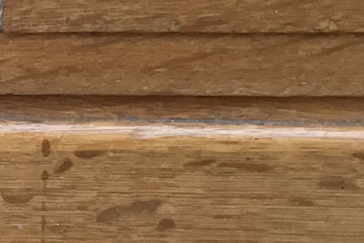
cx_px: -258
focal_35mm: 164
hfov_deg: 11.7
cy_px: 77
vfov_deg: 8.4
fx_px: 1658
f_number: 2.4
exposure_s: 1/33
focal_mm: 3.3
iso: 100
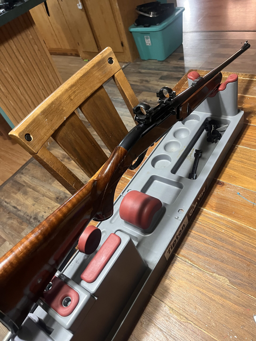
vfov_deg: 67.3
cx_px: 128
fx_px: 256
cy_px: 170
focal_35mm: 26
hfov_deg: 53.1
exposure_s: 1/40
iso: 400
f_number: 1.6
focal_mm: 5.1
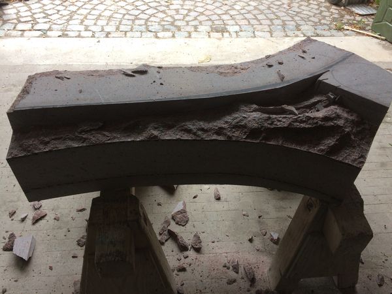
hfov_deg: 61.7
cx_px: 196
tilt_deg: -46.0
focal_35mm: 29
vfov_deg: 48.2
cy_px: 147
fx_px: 328
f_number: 2.2
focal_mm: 4.15
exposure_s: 1/100
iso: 50
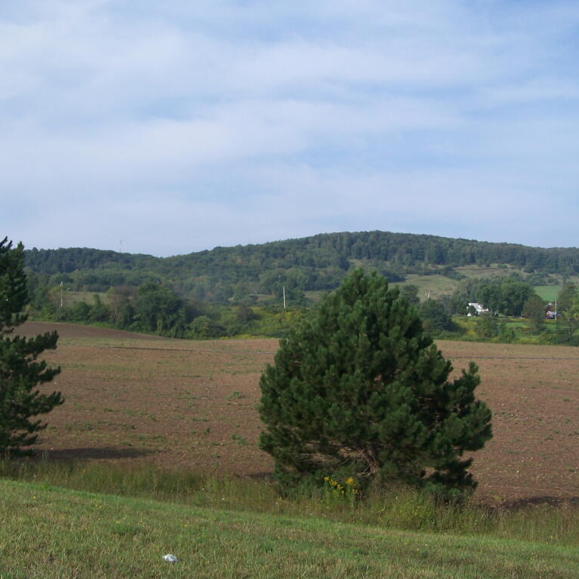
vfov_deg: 37.6
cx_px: 224
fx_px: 852
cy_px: 289
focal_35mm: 45
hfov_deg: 37.4
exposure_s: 1/640
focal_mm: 6.3
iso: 80
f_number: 4
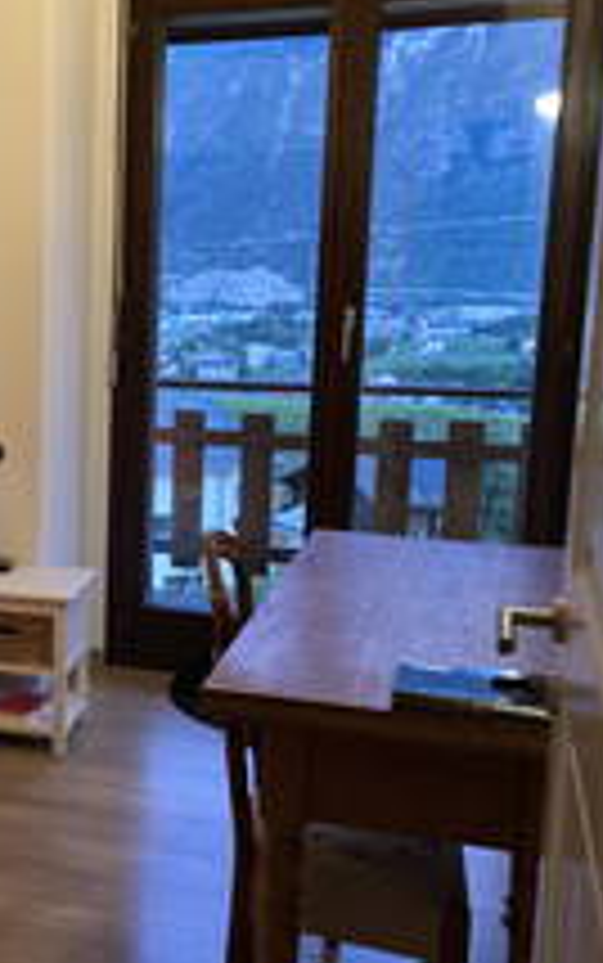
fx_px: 1313
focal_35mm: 50
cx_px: -58
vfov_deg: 40.2
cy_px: 526
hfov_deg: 24.2
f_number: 1.8
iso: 640
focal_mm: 3.99
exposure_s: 1/30
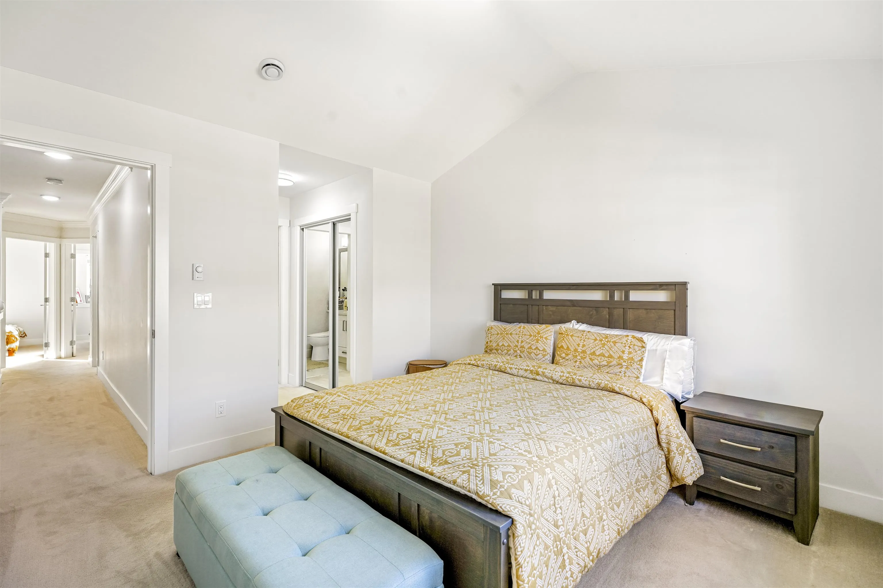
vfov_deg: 73.7
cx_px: 442
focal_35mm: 16
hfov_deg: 96.7
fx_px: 392
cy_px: 294
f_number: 7.1
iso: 125
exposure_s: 1/13
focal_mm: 16
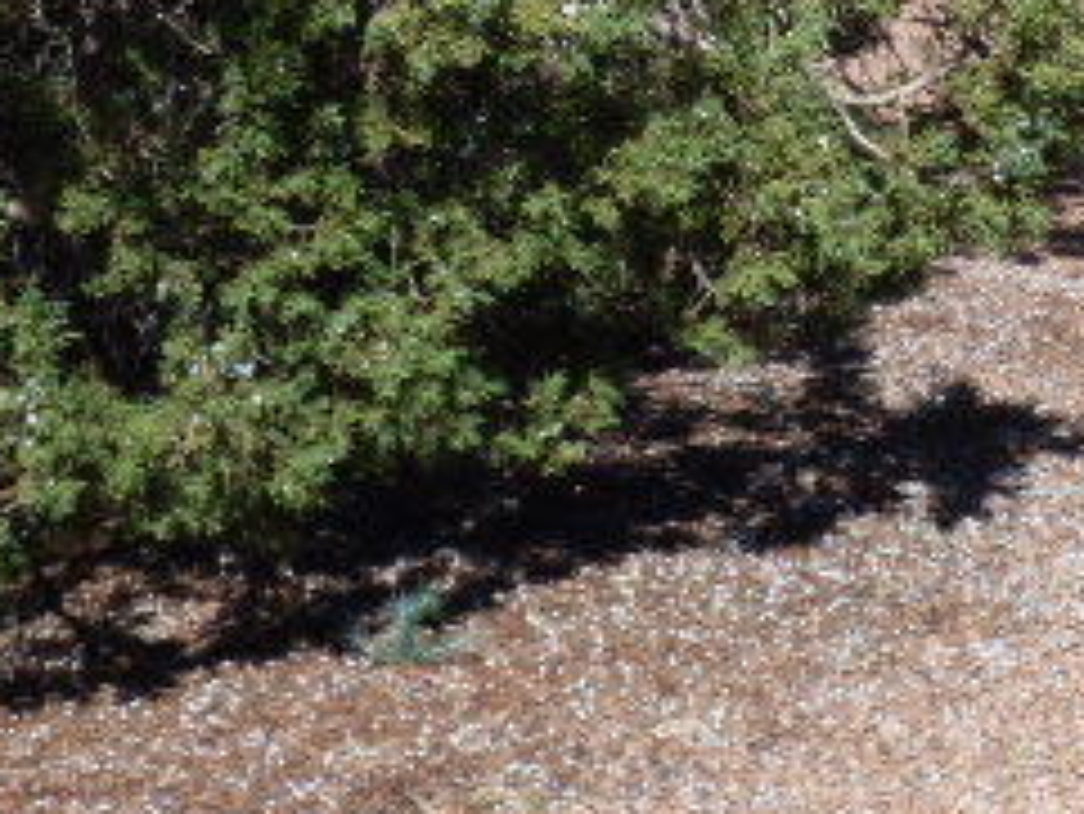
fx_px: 3415
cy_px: 63
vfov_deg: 13.5
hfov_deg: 17.8
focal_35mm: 109
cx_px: 922
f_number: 3.6
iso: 100
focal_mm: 7.07
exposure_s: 1/1300
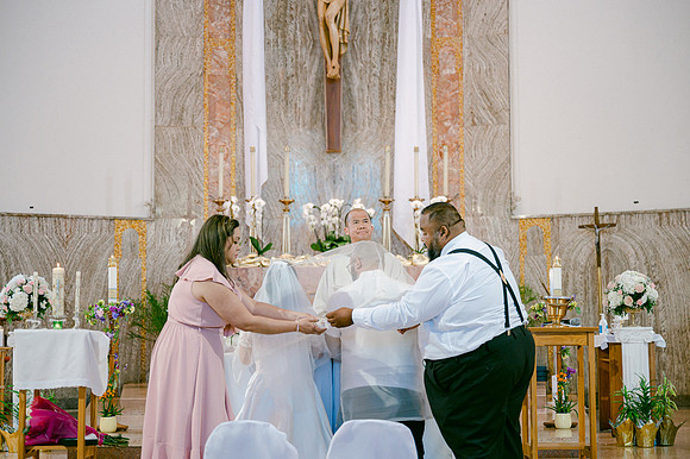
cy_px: 230
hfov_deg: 29.5
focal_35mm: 68
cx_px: 345
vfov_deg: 19.9
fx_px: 1310
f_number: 2.8
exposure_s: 1/200
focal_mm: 67
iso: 1600
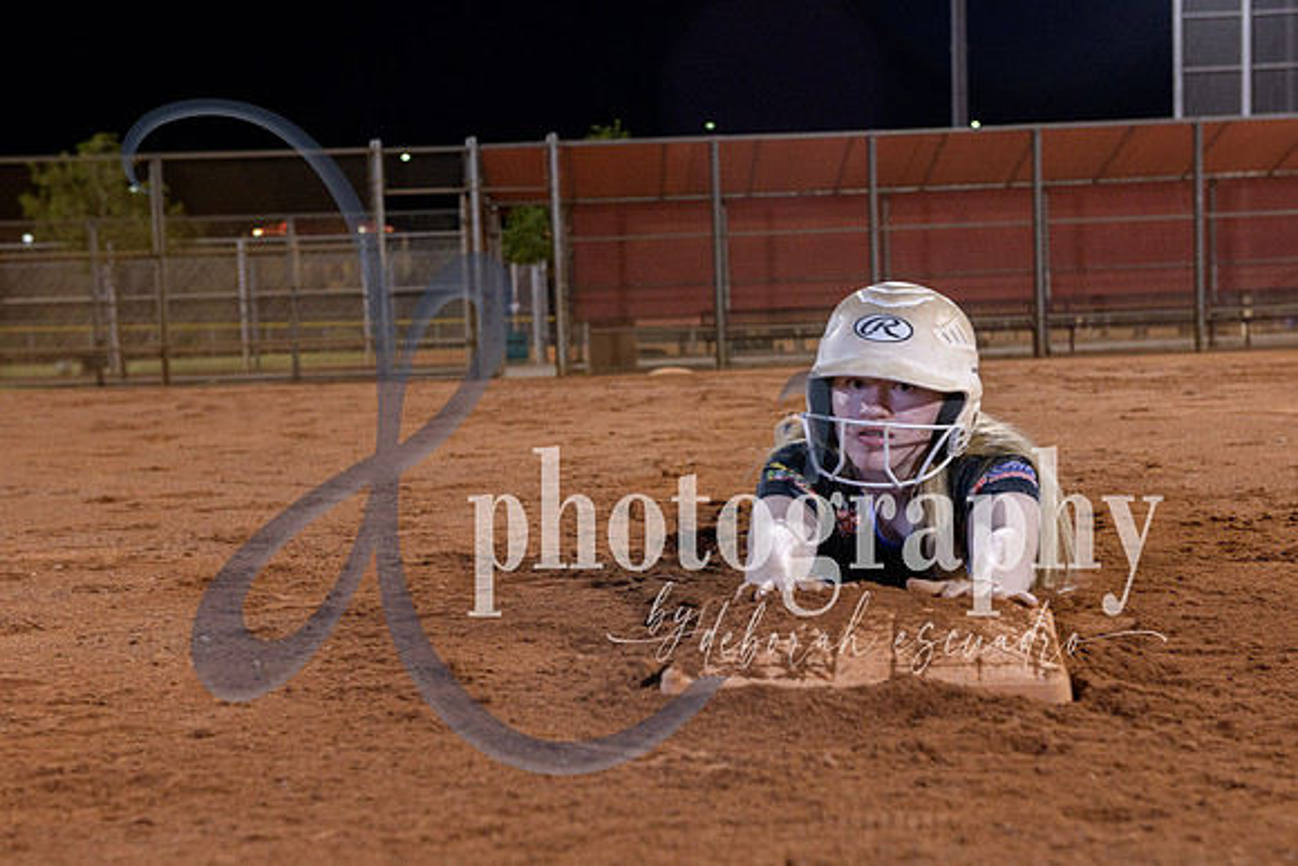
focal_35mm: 60
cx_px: 699
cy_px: 466
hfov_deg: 33.2
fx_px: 2176
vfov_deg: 22.5
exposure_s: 1/80
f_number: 5
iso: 2000
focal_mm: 56
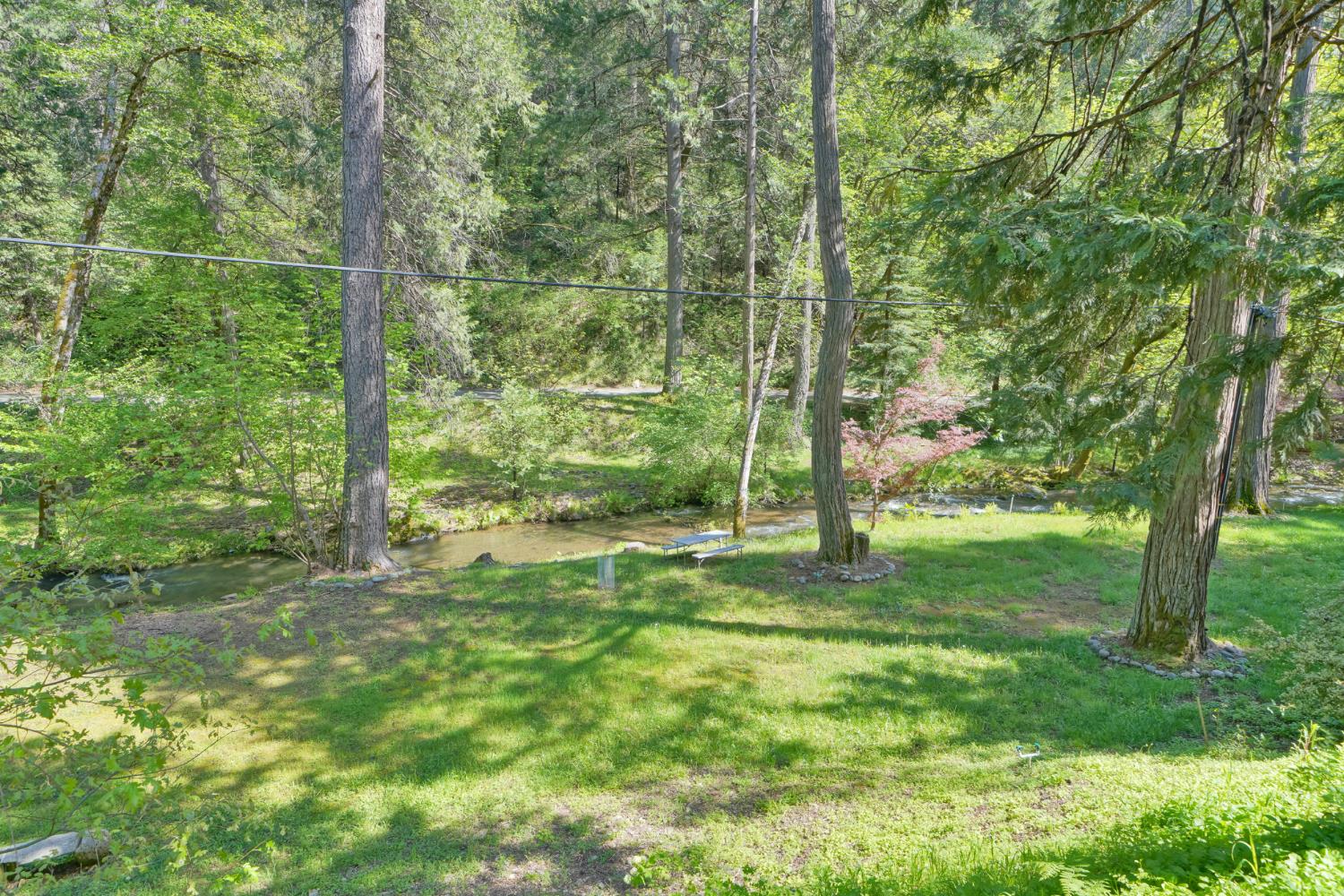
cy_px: 448
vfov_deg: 64.6
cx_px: 672
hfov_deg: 86.9
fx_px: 709
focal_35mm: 19
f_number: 7.1
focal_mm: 19
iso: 100
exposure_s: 1/30
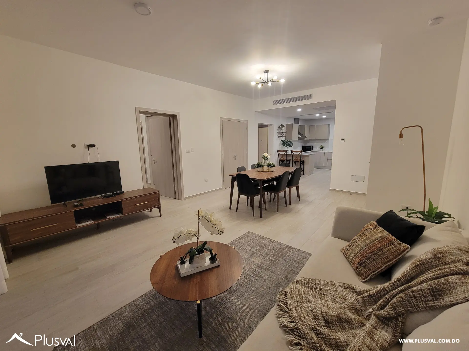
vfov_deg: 89.9
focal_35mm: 13
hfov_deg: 106.2
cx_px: 234
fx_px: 176
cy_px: 176
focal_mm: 2.2
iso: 400
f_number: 2.2
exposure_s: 1/60
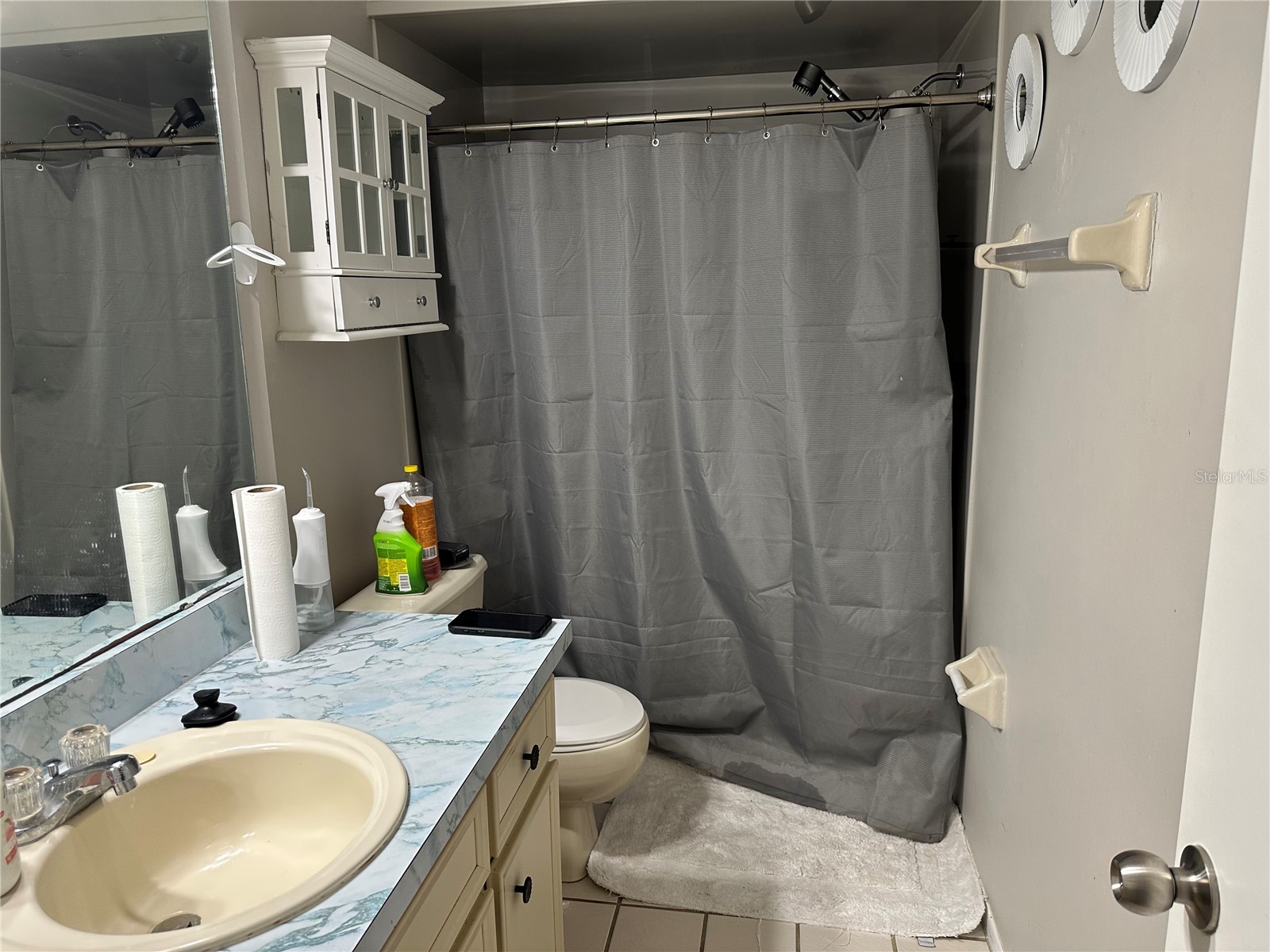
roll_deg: +2.3
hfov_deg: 71.6
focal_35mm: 24
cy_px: 476
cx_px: 635
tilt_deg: -10.1
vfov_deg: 56.8
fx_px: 881
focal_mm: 6.86
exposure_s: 1/120
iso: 125
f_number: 1.78
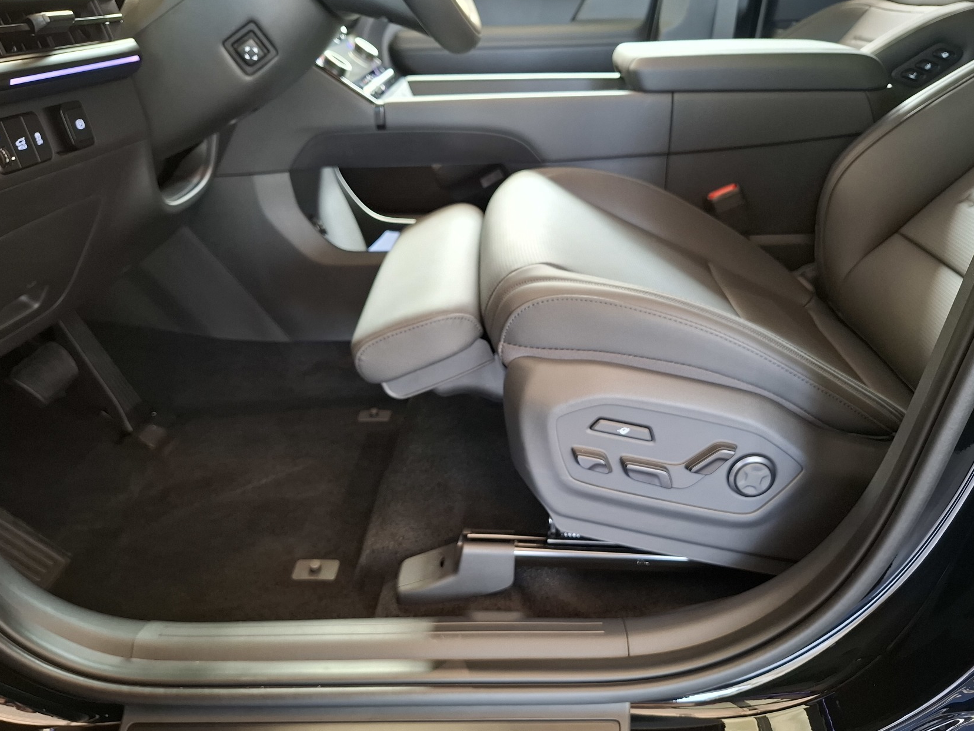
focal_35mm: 25
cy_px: 382
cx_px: 513
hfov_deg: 69.3
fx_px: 703
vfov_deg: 54.9
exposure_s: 1/25
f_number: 1.8
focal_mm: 5.54
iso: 400
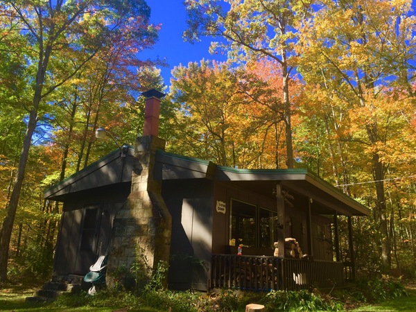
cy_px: 156
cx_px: 208
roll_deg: -3.4
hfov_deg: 61.7
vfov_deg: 48.2
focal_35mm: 29
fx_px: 349
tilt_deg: +17.3
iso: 32
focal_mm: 4.15
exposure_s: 1/416
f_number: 2.2
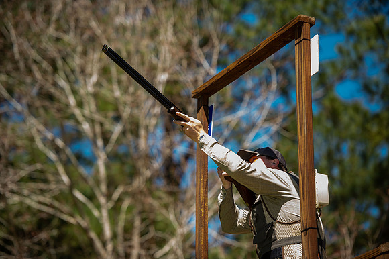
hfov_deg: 13.7
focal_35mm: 150
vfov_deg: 9.1
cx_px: 194
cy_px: 130
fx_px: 1620
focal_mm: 150
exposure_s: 1/250
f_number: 2.8
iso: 50
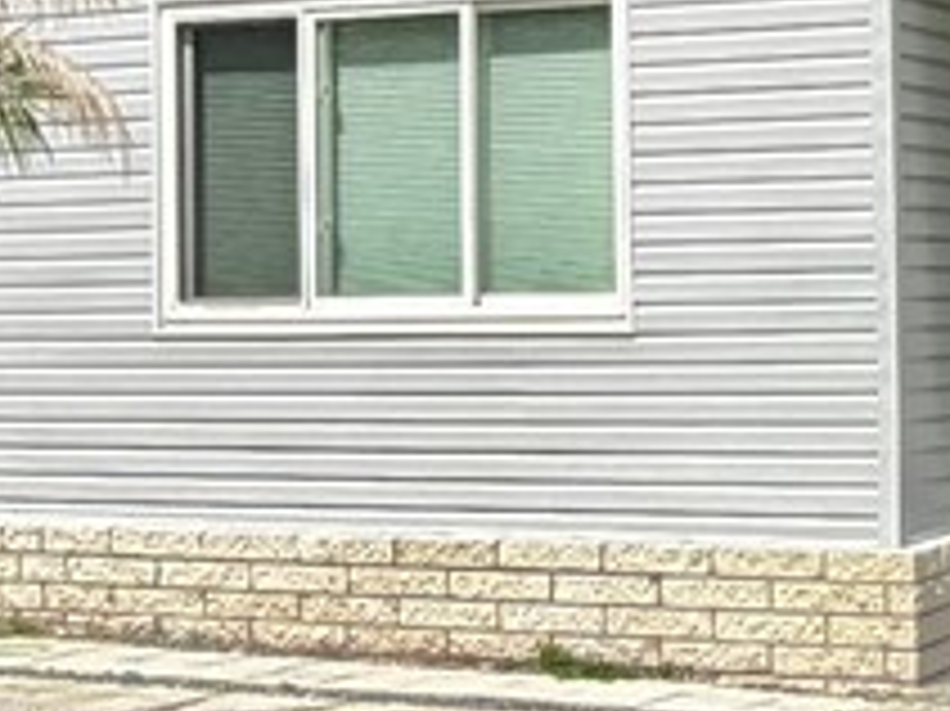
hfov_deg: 18.3
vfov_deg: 13.9
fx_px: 2907
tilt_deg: +3.5
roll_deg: +0.9
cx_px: 792
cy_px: 144
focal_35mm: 106
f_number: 2.2
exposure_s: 1/1285
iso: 20
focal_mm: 2.22
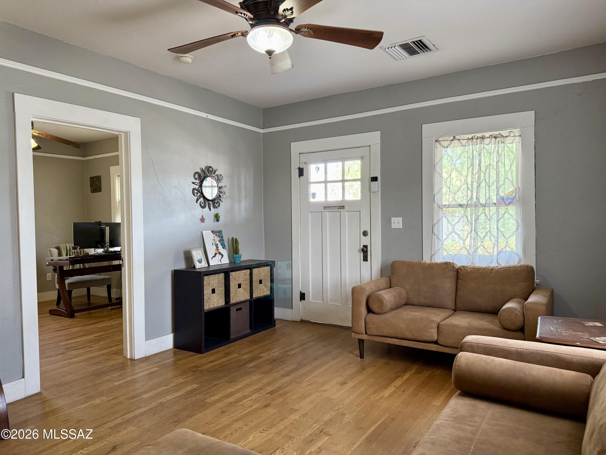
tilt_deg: -0.6
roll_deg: +0.8
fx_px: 420
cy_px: 228
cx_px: 303
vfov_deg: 56.8
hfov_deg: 71.6
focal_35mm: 24
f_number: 1.78
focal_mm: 6.76
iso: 320
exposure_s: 1/120
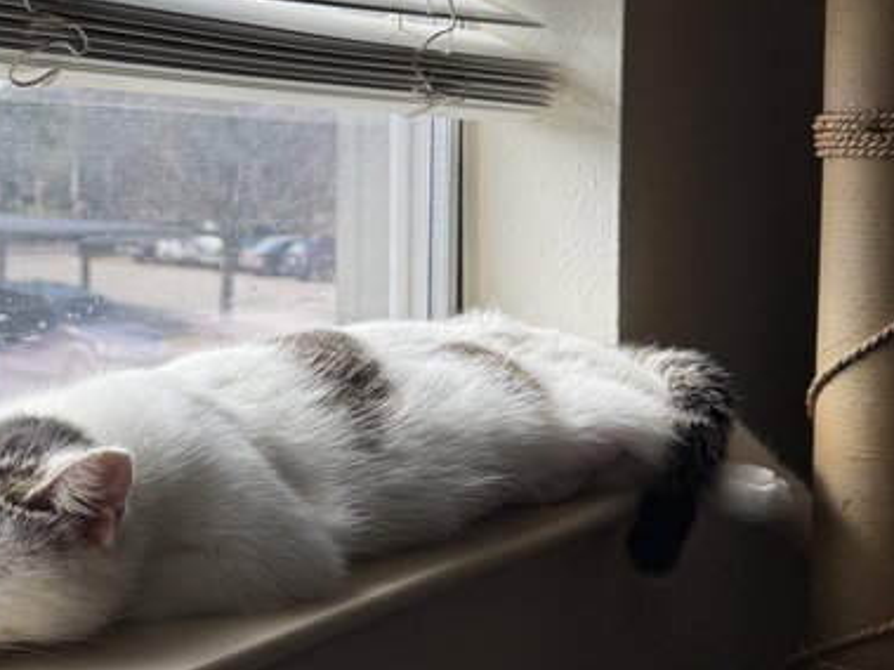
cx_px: 229
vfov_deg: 37.3
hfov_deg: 47.3
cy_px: 448
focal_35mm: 38
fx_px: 981
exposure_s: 1/805
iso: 80
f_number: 1.78
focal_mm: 6.76
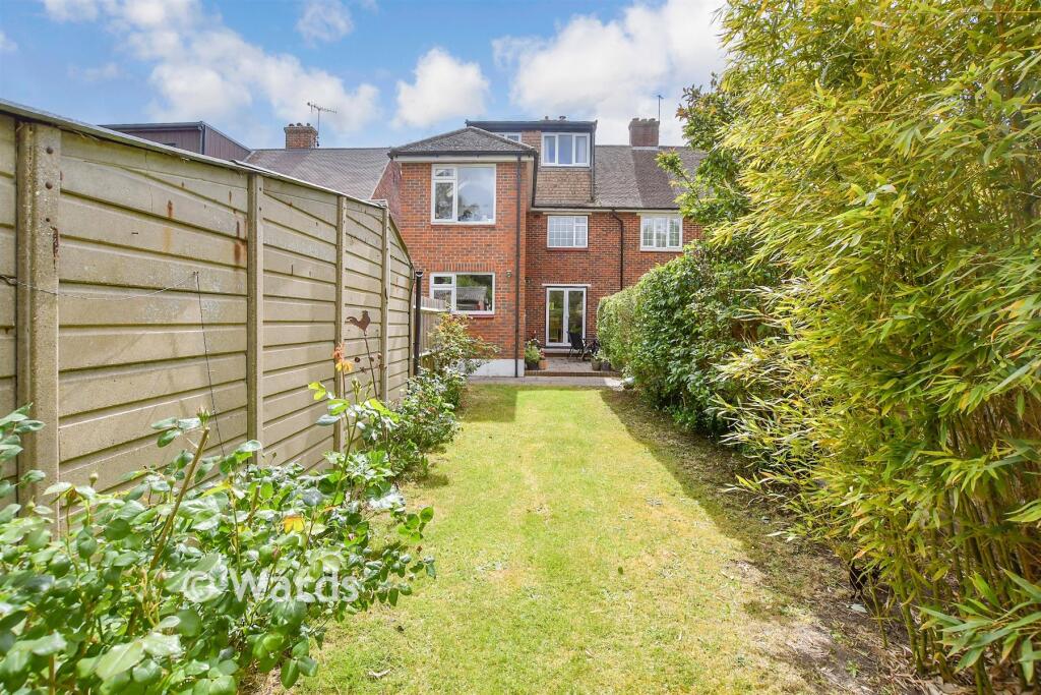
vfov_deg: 77.3
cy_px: 348
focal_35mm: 15
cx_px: 520
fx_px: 434
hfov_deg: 100.4
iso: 320
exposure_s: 1/640
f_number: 8
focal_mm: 10
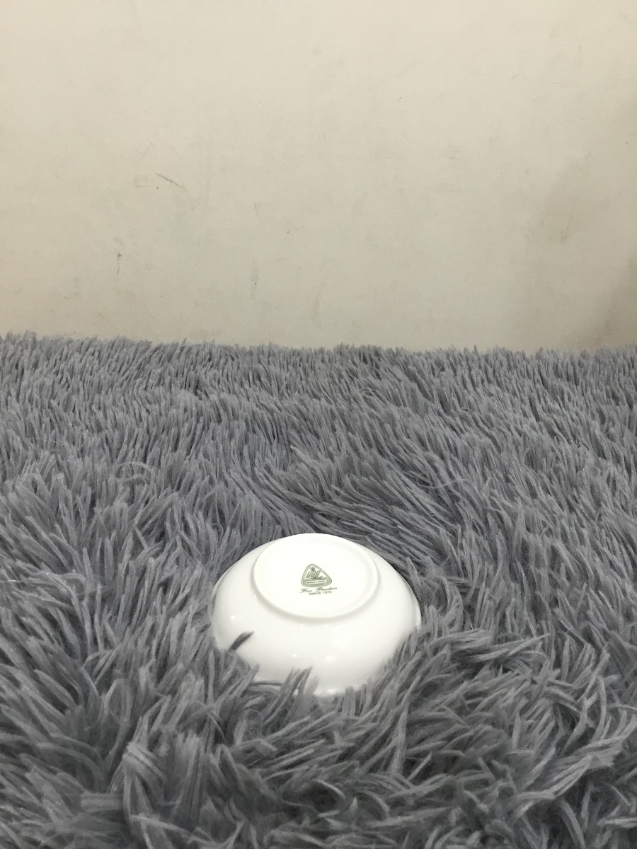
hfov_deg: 45.4
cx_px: 318
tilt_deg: -29.3
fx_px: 761
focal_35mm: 31
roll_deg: -0.7
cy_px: 424
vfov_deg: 58.4
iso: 80
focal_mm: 3.3
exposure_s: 1/33
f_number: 2.4
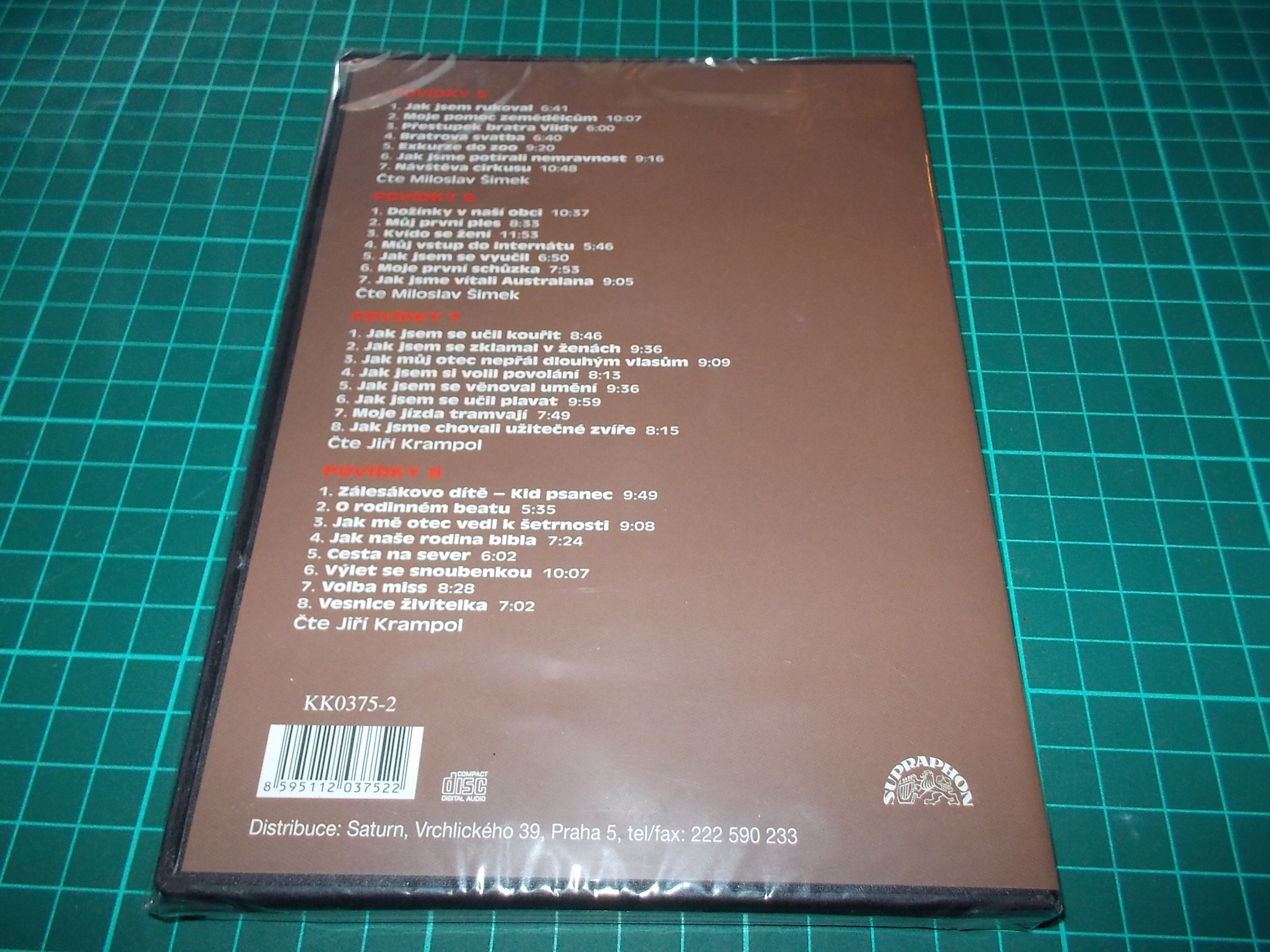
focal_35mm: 29
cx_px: 635
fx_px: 1064
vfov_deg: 48.2
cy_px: 476
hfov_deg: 61.7
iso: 200
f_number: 3.3
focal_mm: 4.1
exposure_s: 1/30
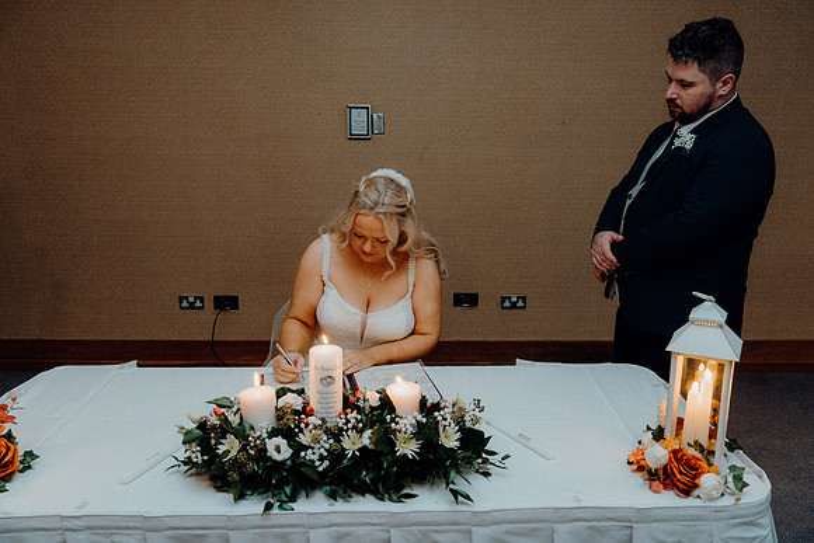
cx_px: 407
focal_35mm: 29
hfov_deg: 63.6
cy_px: 272
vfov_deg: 45.0
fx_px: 656
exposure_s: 1/160
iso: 2500
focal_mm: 29
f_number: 3.5
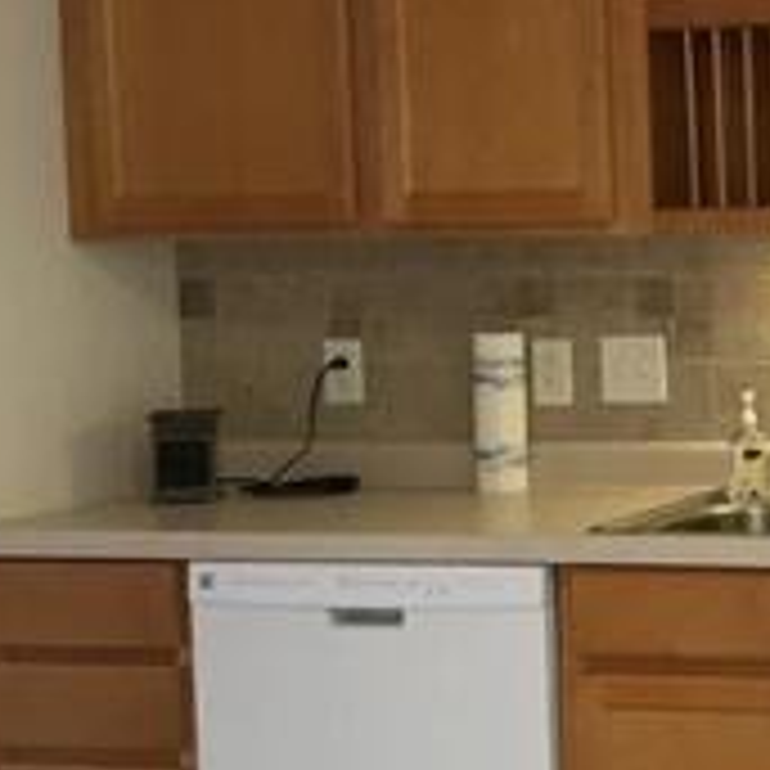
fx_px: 2416
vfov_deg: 18.1
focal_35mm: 96
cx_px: 1153
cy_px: 342
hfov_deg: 16.5
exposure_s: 1/30
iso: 64
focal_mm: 4.15
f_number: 2.2
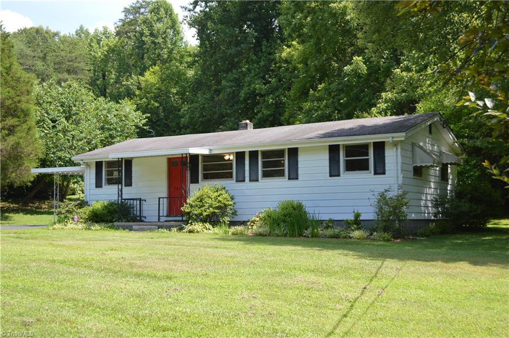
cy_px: 169
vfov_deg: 28.0
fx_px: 678
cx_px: 254
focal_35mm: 48
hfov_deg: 41.2
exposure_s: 1/160
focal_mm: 32
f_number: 6.3
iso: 100
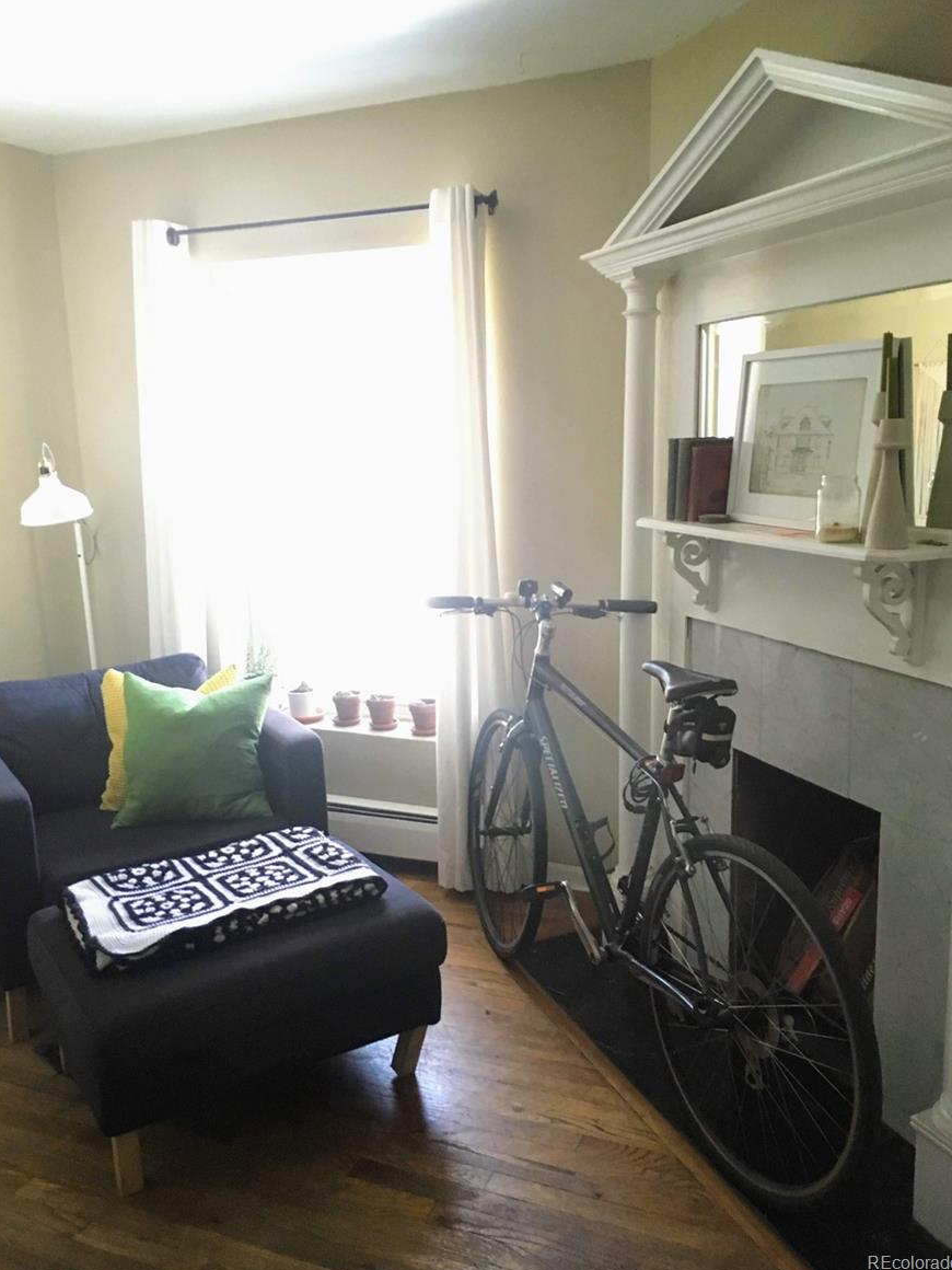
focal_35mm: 30
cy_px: 620
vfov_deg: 60.0
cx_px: 473
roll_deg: +3.3
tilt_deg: -9.6
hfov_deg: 46.8
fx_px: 1100
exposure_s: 1/30
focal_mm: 4.15
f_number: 2.2
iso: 200
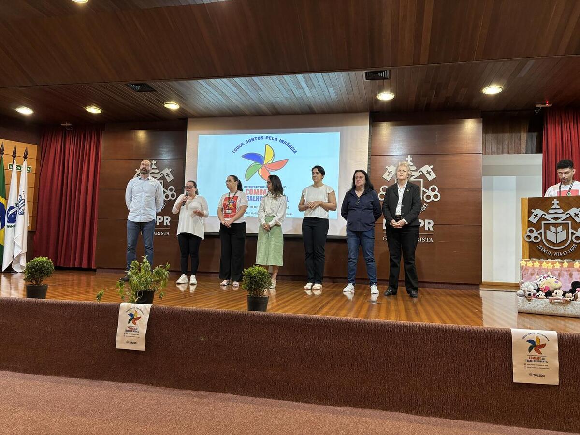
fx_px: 436
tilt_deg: +3.9
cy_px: 218
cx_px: 290
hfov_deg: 67.3
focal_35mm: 26
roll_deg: -1.9
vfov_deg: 53.1
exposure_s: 1/60
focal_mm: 5.96
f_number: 1.6
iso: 200
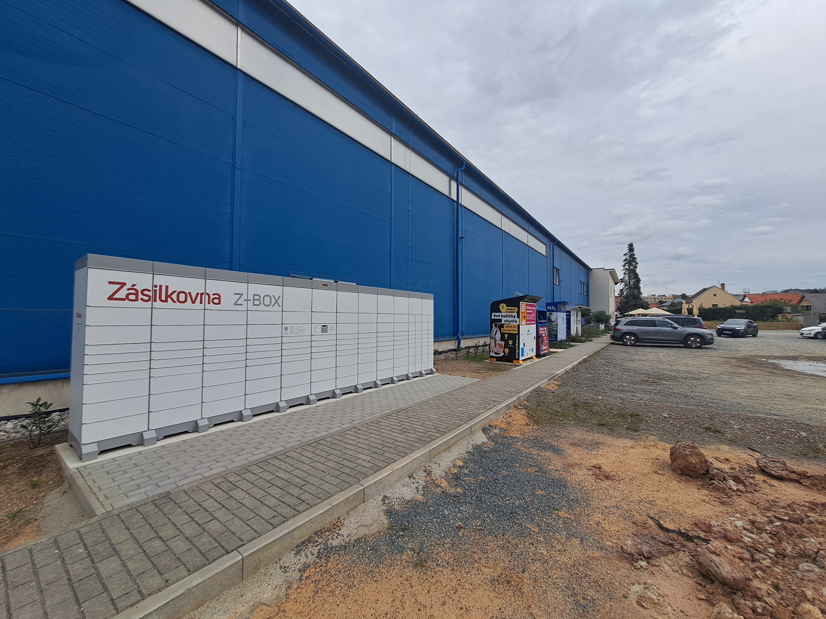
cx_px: 413
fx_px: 310
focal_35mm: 13
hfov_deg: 106.2
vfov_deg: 89.9
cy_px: 310
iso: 40
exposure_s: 1/600
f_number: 2.2
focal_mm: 1.42
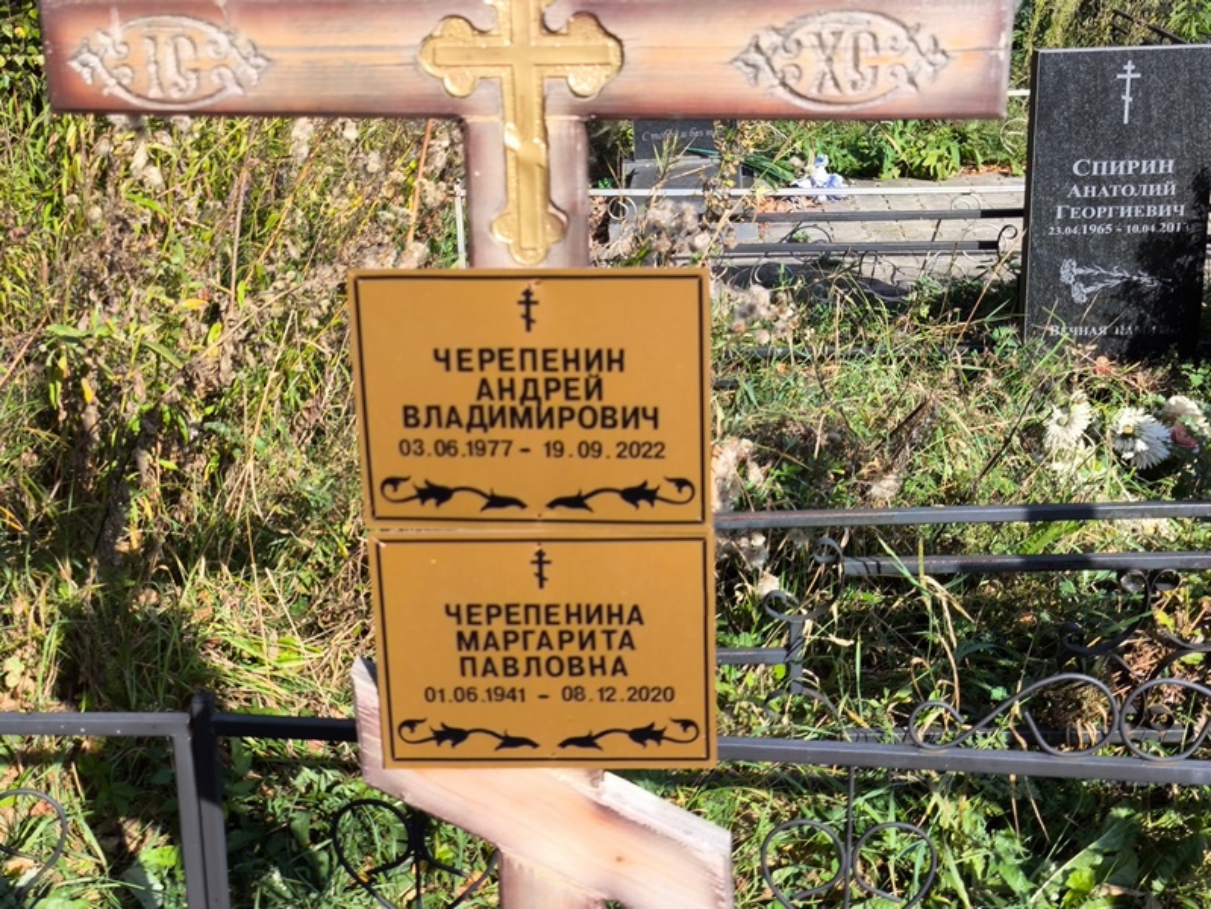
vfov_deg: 29.1
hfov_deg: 38.2
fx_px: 1750
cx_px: 606
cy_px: 454
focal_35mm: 50
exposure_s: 1/649
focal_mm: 4.71
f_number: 1.7
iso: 50
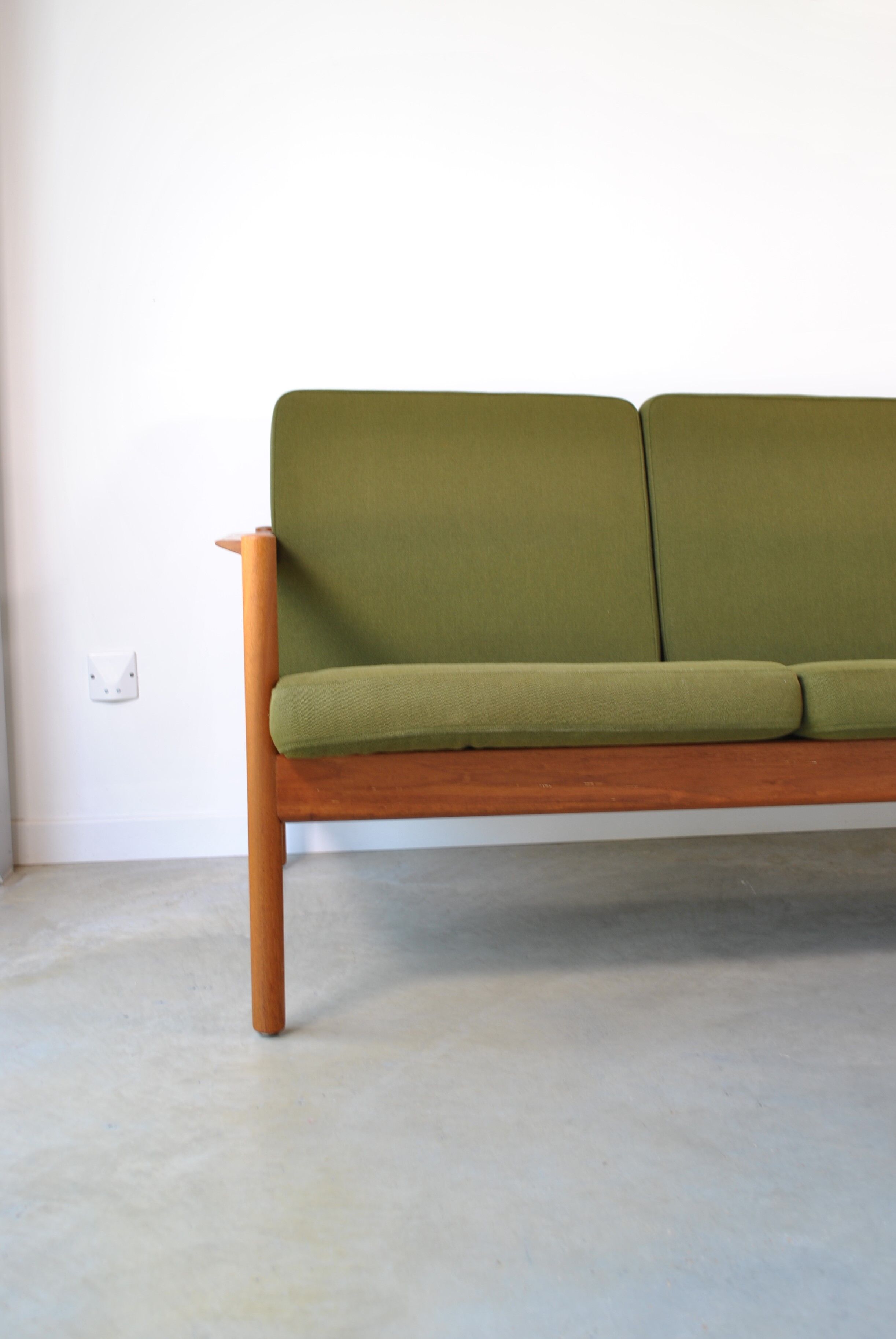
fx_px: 1229
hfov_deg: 40.1
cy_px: 670
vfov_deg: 57.2
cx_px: 448
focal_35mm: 33
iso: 100
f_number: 5.6
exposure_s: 1/20
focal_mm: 22
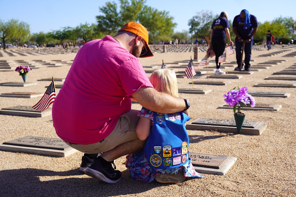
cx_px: 148
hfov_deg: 41.1
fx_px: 395
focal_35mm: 48
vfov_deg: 28.1
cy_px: 98
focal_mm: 32
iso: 100
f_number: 5
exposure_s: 1/640
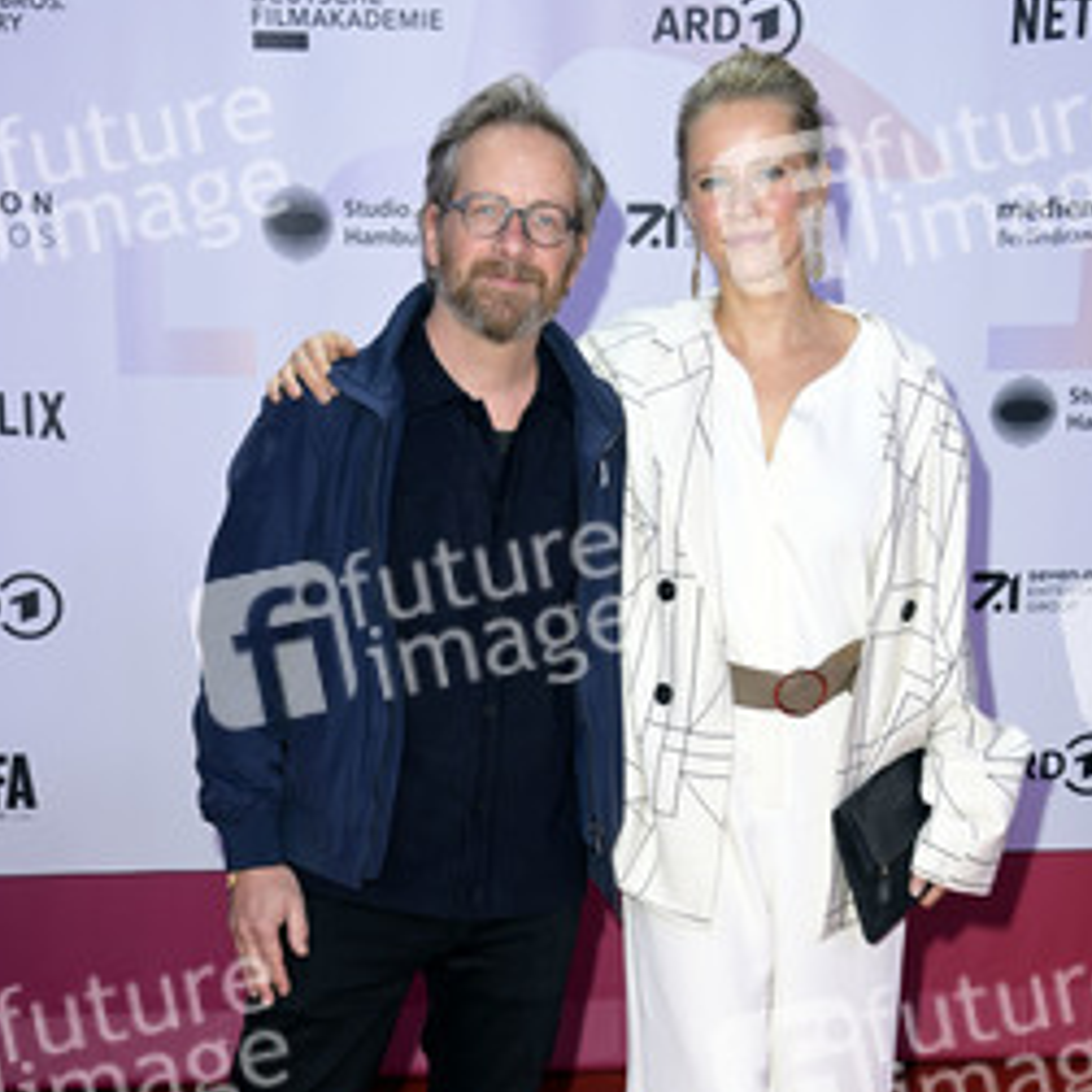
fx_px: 2320
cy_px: 844
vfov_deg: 26.1
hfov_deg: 26.5
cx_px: 539
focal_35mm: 65
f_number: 5.6
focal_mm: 48
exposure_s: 1/250
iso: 640
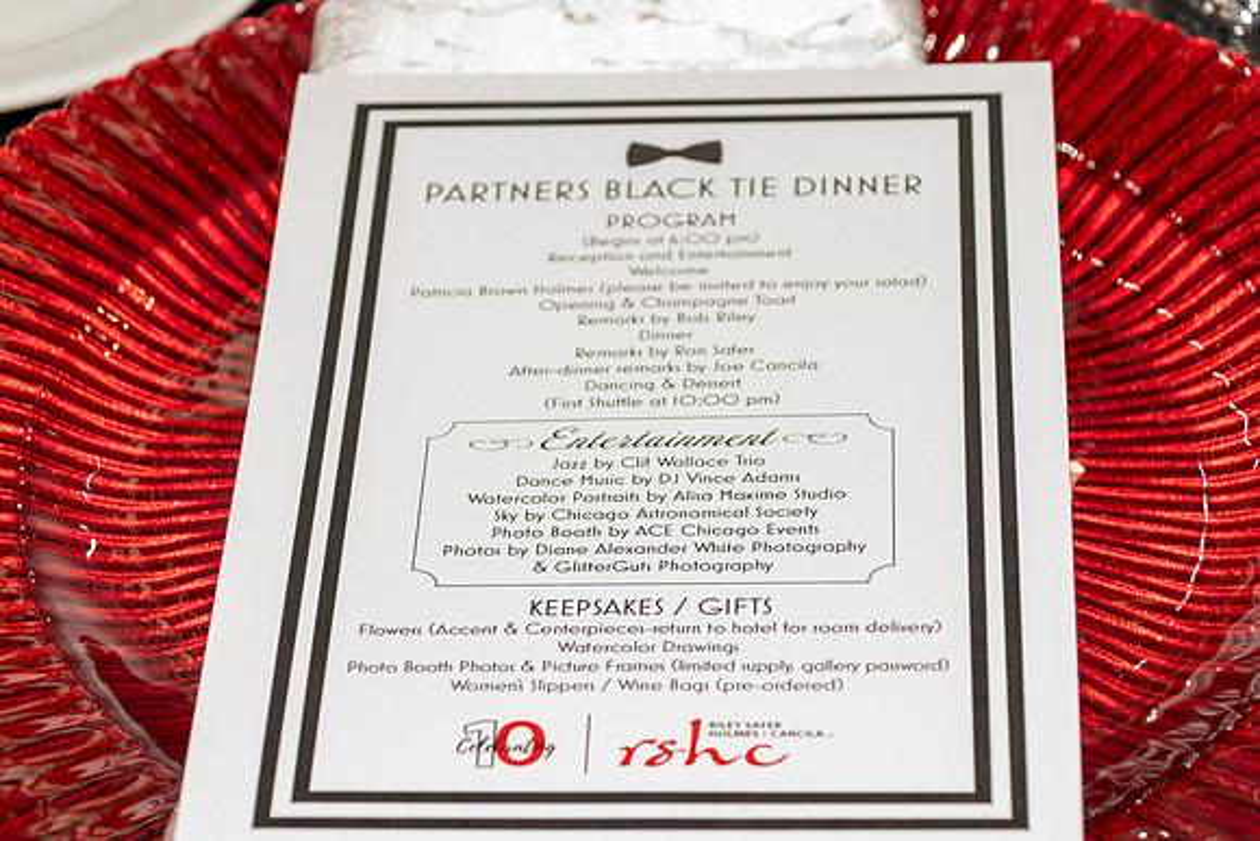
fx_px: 4971
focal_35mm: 142
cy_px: 420
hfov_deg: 14.4
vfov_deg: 9.7
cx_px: 630
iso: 1000
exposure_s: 1/125
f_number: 8
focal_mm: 95
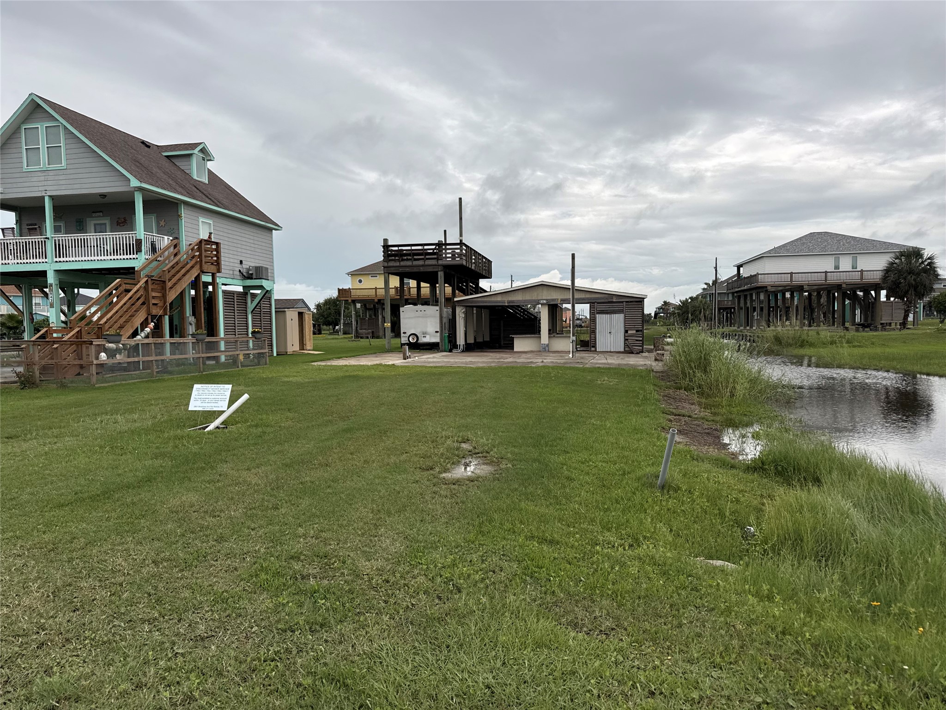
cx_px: 473
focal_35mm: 24
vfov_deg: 56.8
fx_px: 656
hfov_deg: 71.6
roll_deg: -1.1
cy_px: 355
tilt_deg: -2.5
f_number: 1.78
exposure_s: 1/5714
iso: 80
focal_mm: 6.76
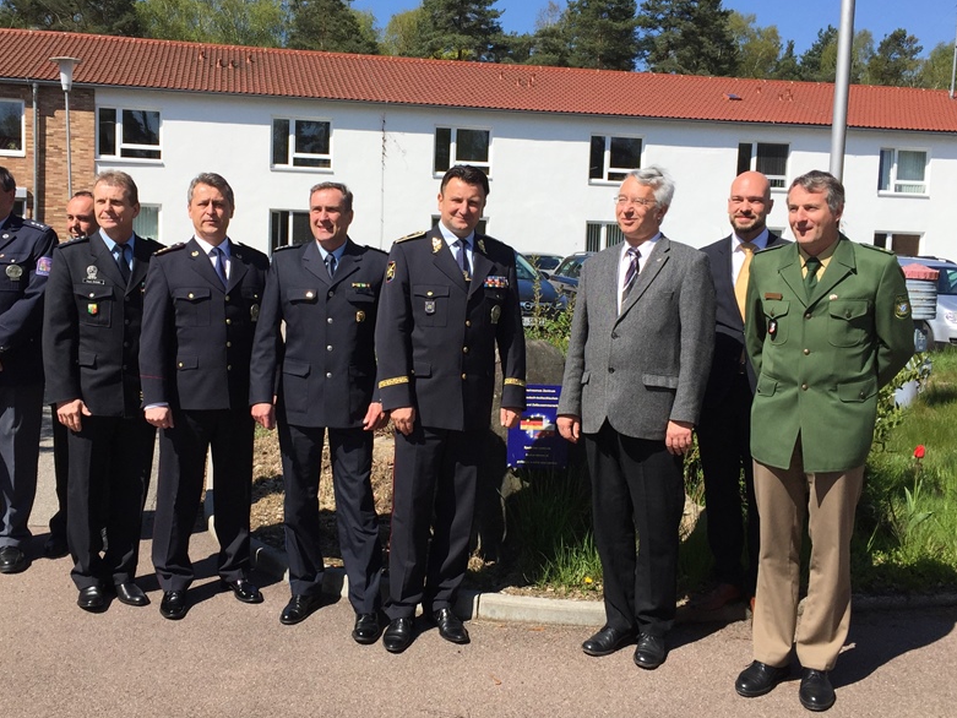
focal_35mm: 38
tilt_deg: -2.8
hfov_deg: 48.9
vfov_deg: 37.7
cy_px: 349
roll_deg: -2.5
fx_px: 1051
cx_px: 426
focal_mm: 4.15
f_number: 2.2
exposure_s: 1/2326
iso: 32
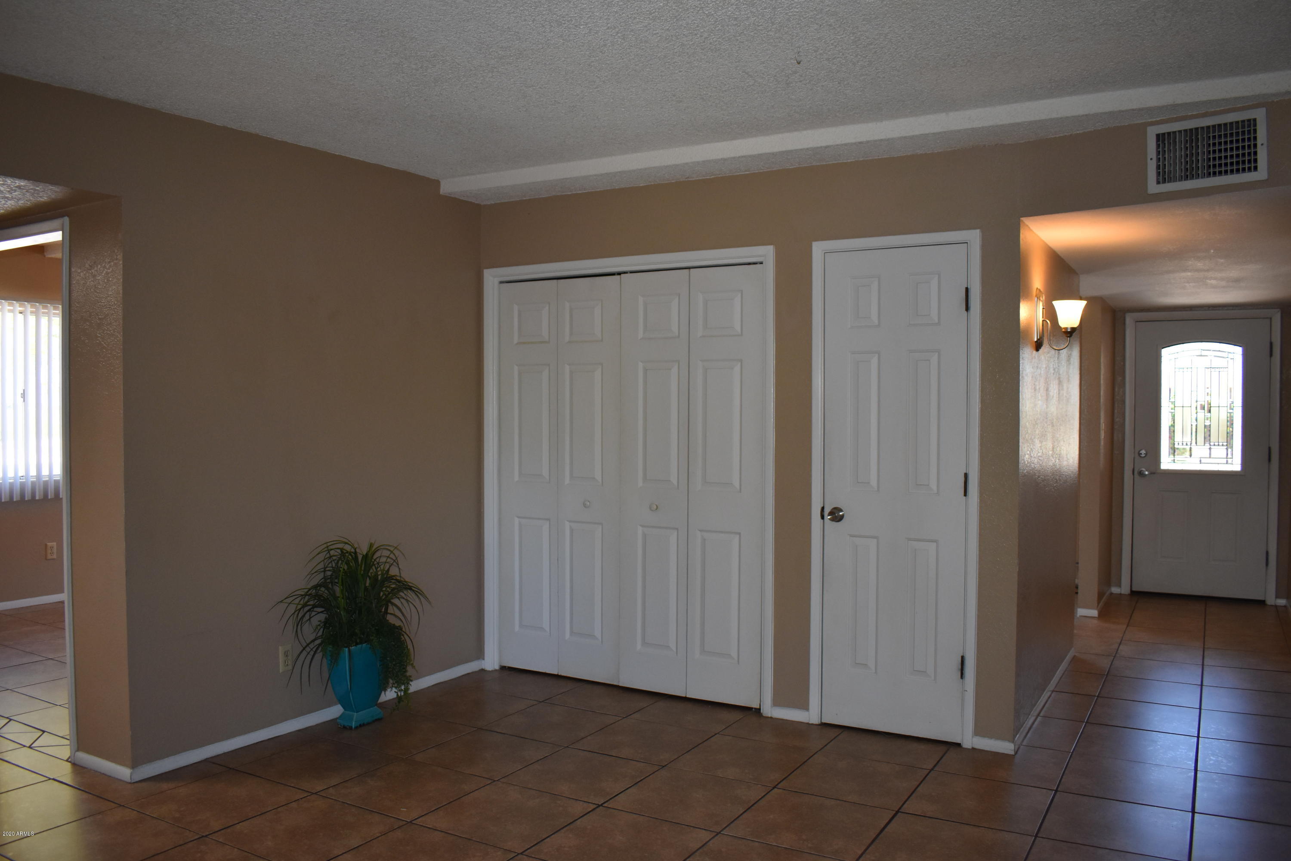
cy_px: 430
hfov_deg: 67.4
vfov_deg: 47.9
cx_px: 646
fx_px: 968
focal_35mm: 27
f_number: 3.5
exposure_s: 1/200
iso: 800
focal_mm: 18
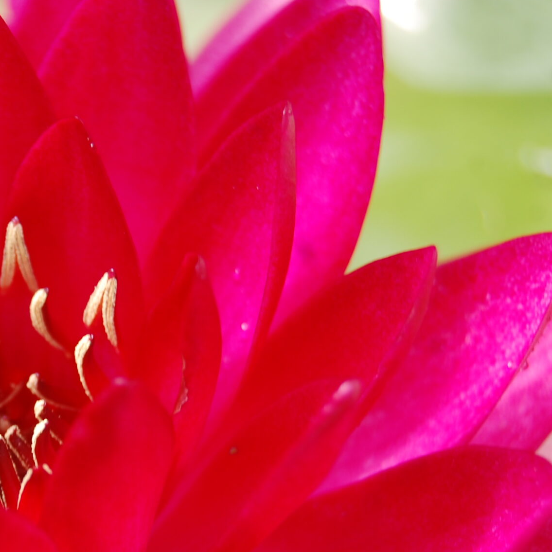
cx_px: 46
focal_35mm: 158
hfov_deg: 11.0
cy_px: 321
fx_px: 2850
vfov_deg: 11.1
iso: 200
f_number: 5.6
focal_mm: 55
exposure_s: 1/125
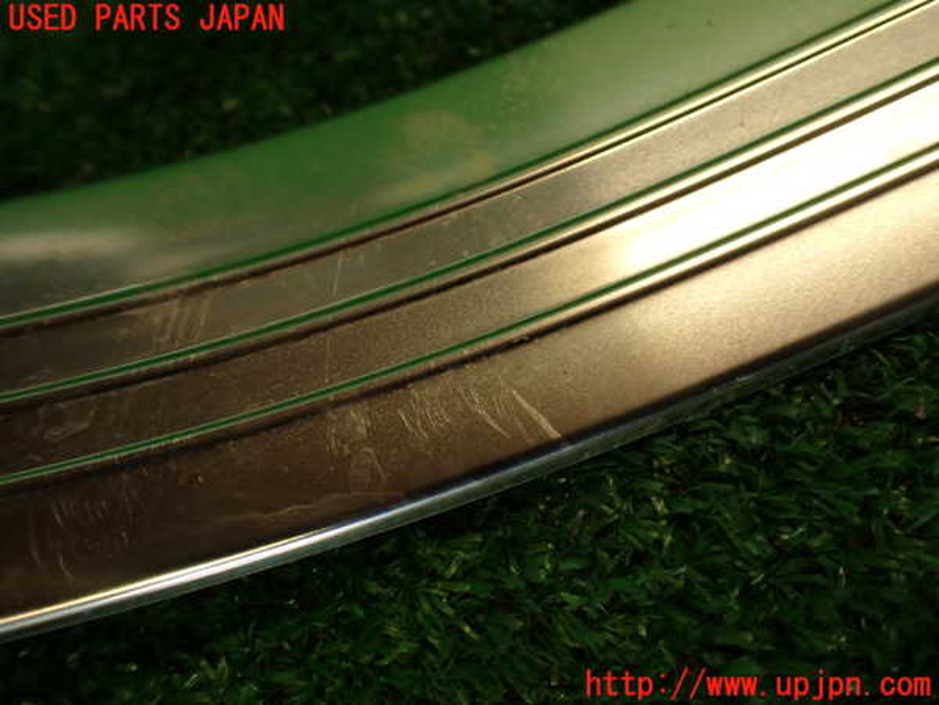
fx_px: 868
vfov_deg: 44.2
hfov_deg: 56.8
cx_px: 470
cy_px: 352
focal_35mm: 32
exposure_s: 1/60
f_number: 2.4
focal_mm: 5.79
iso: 100
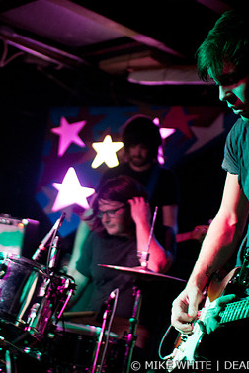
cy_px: 184
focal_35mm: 69
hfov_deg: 19.6
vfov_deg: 29.2
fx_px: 716
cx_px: 63
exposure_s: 1/60
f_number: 1.4
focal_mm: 30
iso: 1000
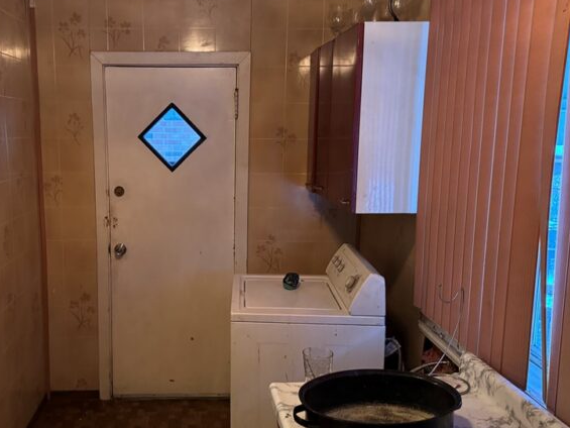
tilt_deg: -10.3
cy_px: 222
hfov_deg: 53.1
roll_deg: -0.5
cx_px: 200
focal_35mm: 34
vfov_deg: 41.8
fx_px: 560
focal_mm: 6.76
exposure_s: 1/30
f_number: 1.78
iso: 800
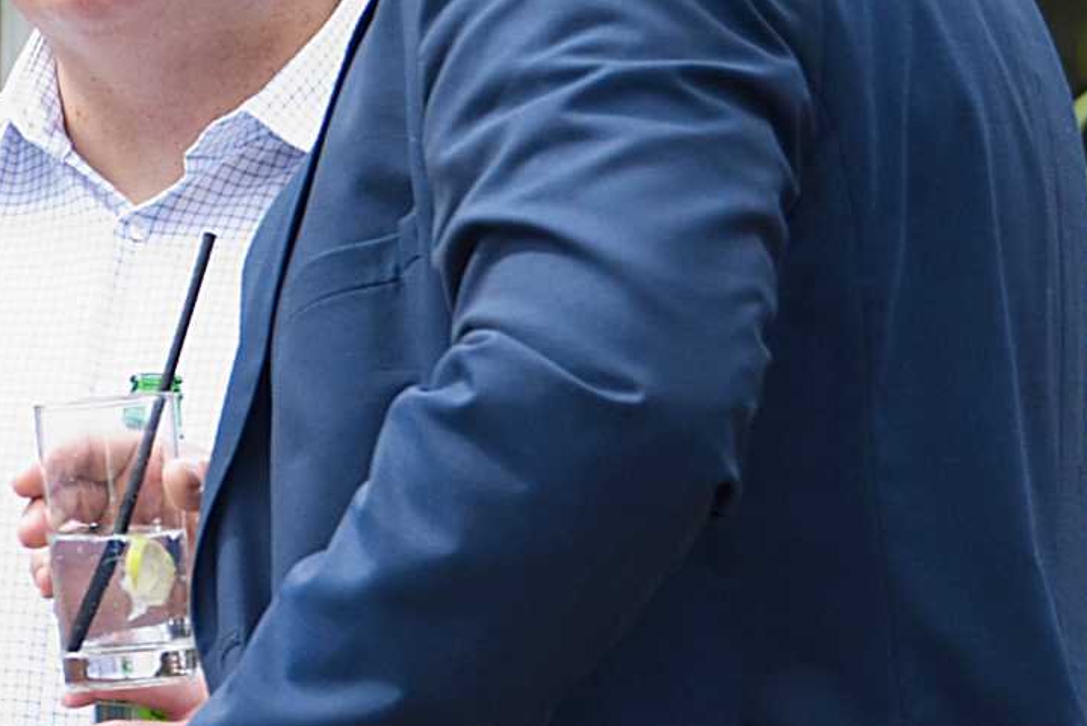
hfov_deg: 5.6
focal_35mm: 365
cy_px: -23
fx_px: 11025
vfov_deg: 3.8
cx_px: -198
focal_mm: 105
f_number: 6.3
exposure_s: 1/320
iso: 640
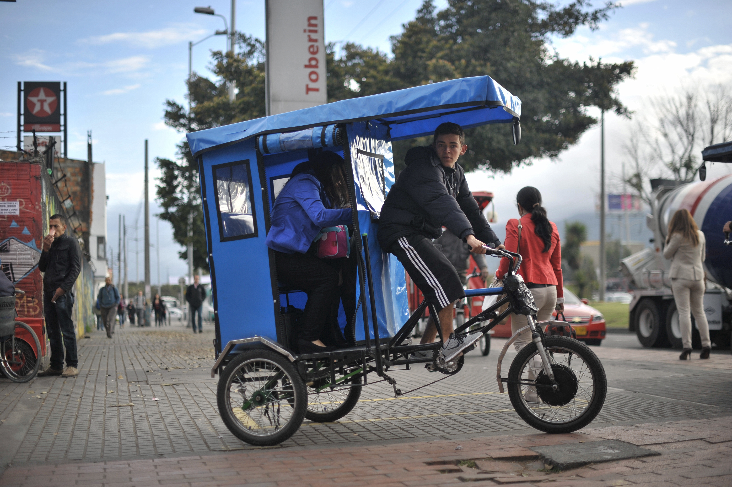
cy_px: 244
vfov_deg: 27.0
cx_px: 366
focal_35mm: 50
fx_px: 1016
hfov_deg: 39.6
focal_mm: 50
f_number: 1.4
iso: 400
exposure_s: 1/6400
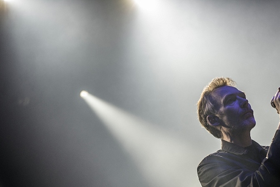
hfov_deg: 18.7
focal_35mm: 109
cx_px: 183
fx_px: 849
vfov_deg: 12.6
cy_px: 144
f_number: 2.8
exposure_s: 1/100
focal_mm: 70
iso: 800
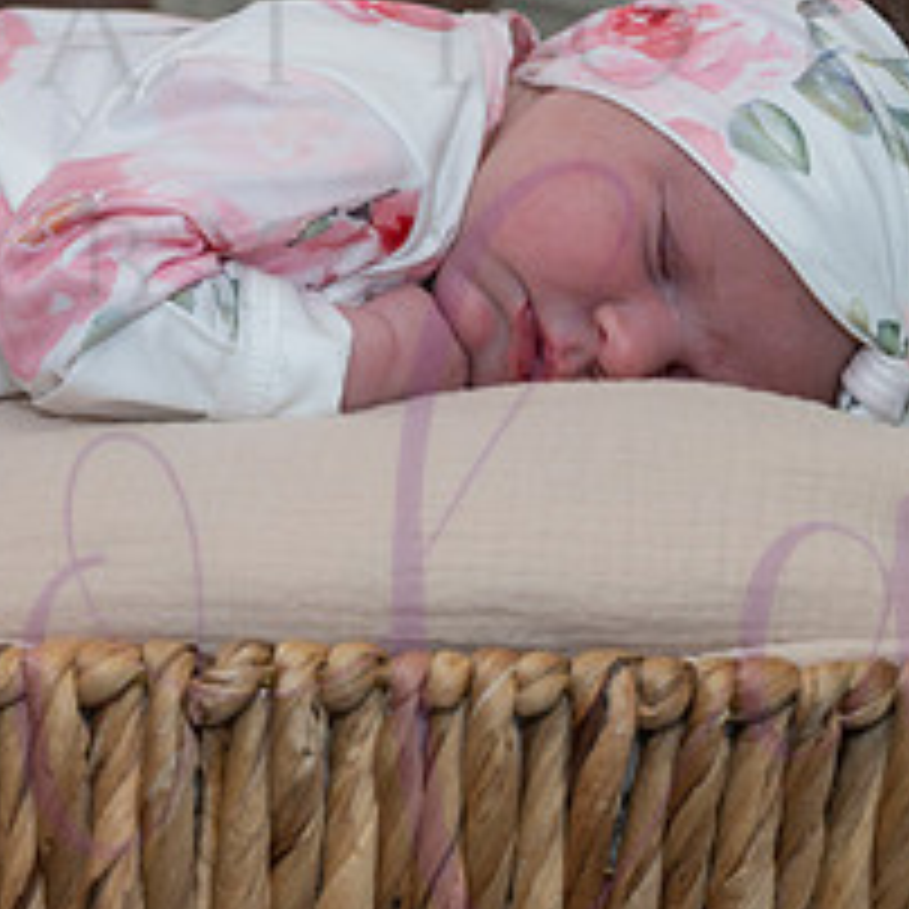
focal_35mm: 117
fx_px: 3476
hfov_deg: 14.8
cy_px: 233
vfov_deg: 14.8
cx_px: 234
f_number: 4
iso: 800
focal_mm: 46
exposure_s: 1/320
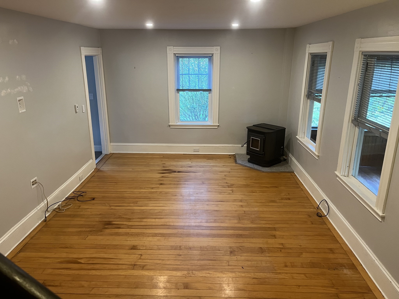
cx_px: 200
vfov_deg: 53.1
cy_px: 150
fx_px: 300
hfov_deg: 67.3
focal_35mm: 26
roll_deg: -0.5
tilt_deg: -17.5
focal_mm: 5.1
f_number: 1.6
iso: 160
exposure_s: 1/60
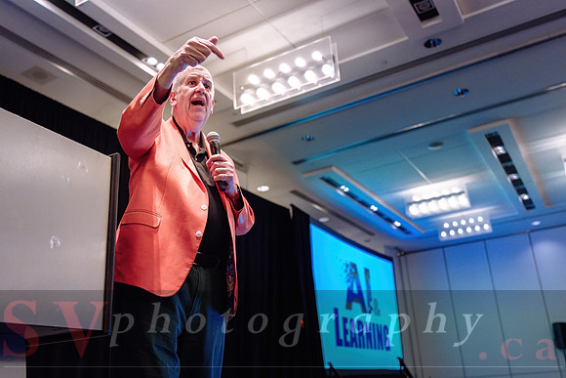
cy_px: 189
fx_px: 550
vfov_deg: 37.9
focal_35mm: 35
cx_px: 283
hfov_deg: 54.4
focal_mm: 35
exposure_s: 1/200
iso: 3200
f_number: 2.8
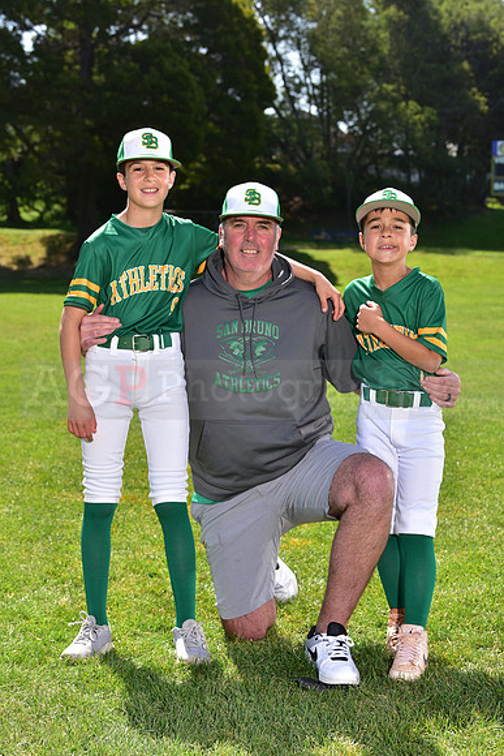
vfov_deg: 28.8
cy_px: 378
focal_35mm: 70
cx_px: 252
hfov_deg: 19.5
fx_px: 1469
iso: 100
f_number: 6.3
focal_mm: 70
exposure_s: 1/250
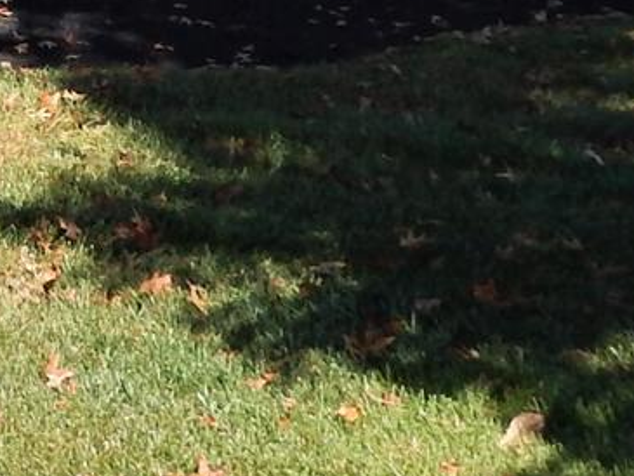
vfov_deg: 10.7
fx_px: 2363
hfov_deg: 13.9
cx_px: -452
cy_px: -417
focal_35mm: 129
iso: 125
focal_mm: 4
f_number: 3
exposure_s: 1/800
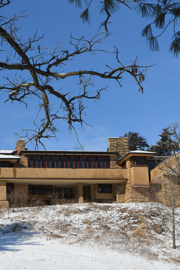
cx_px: 36
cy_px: 136
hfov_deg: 13.6
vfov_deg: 20.4
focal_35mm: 100
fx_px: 750
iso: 320
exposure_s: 1/500
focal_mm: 44
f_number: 6.3
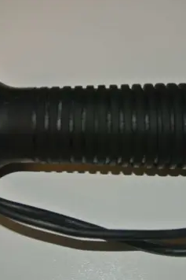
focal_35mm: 59
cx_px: 104
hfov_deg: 23.0
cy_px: 139
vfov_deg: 33.9
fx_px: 458
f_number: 4
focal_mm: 14.5
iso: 200
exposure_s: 1/60
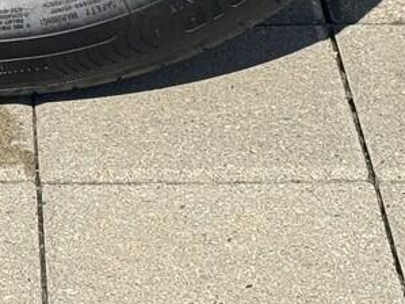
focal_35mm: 231
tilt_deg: -18.3
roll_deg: +1.6
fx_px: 2702
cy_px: -379
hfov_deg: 8.5
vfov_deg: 6.2
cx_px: -26
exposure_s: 1/4608
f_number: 1.78
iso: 64
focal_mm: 6.76
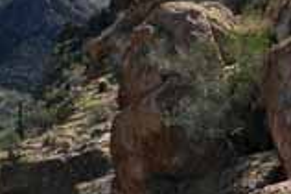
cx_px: 632
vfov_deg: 8.5
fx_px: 1288
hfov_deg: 11.3
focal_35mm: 160
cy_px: -44
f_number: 5.6
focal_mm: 31.5
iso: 100
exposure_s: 1/1250
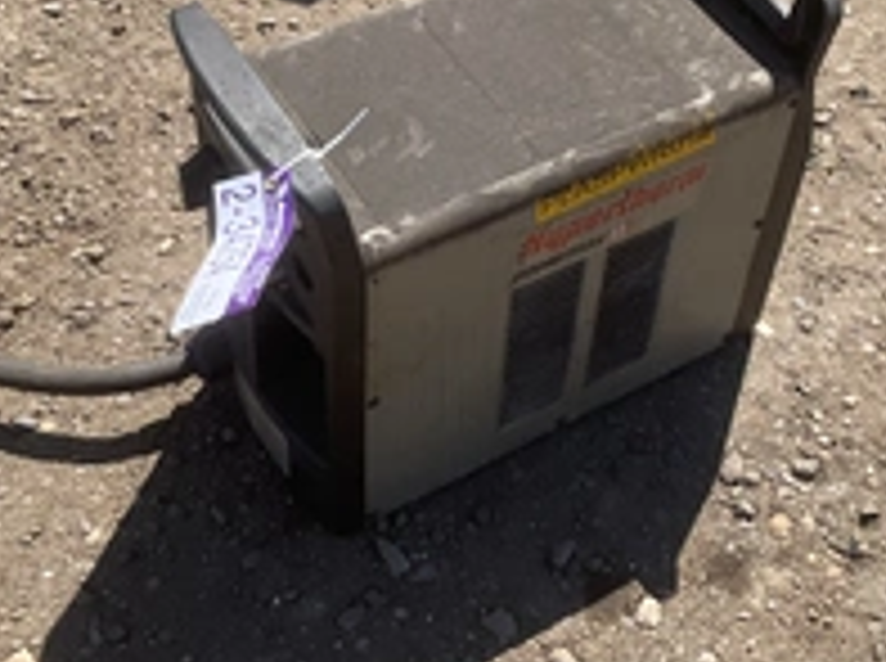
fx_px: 1507
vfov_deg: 24.6
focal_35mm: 59
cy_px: 207
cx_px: 625
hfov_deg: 32.3
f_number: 1.8
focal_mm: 3
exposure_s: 1/1055
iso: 25
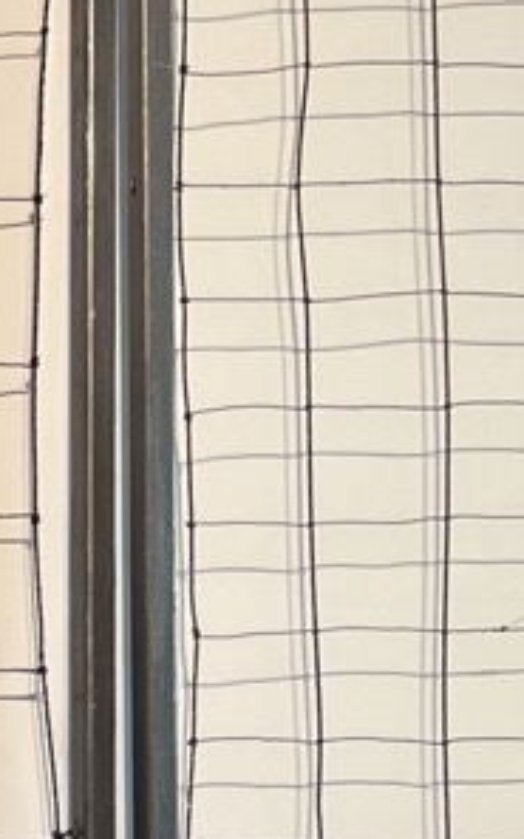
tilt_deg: -0.7
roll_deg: +1.8
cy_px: 848
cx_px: -1286
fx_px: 2719
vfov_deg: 17.1
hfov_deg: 8.3
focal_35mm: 119
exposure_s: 1/100
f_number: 1.5
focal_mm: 5.7
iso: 100
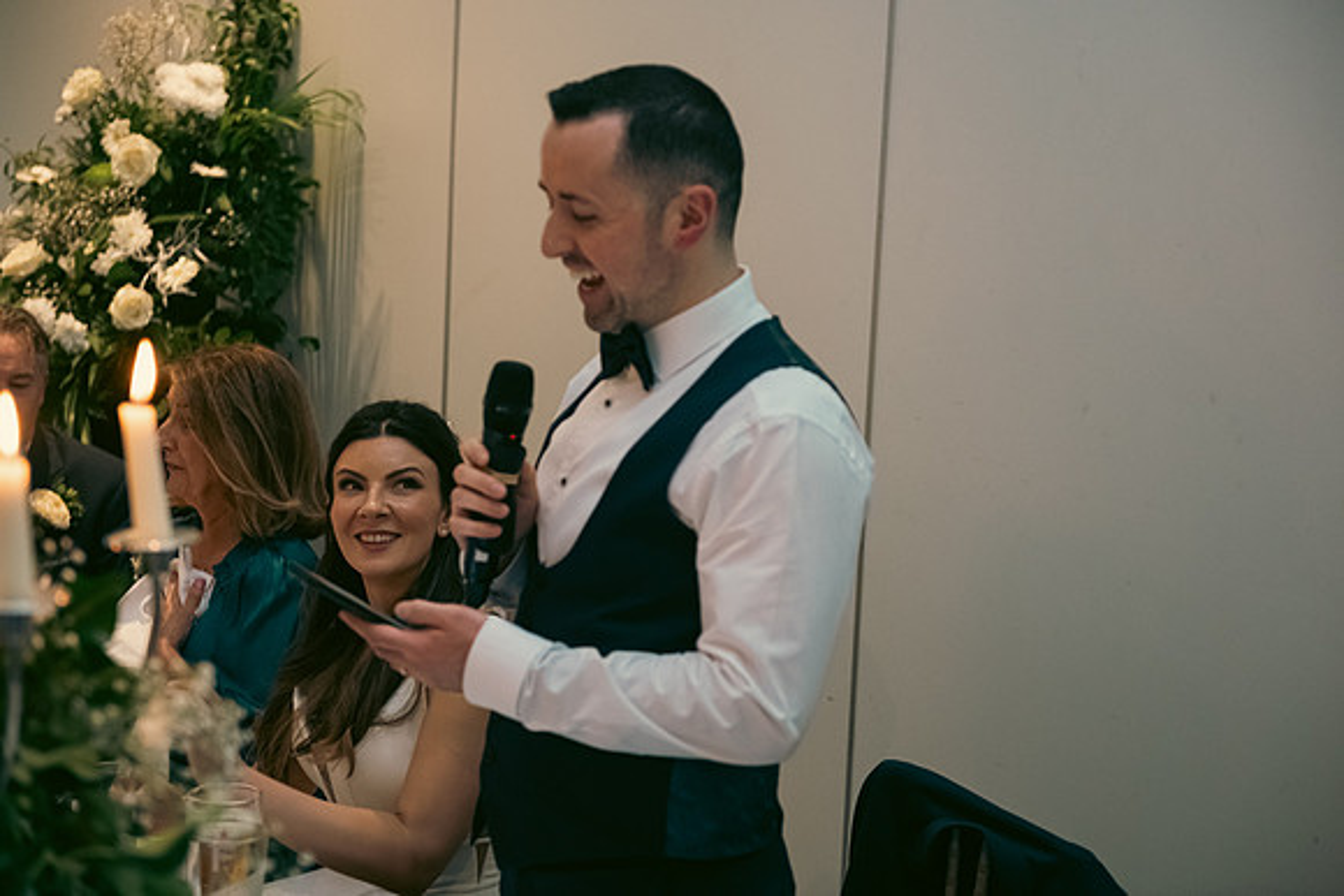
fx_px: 2315
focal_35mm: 62
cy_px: 448
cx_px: 672
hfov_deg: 32.4
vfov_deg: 21.9
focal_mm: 62
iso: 2000
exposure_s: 1/160
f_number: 3.5
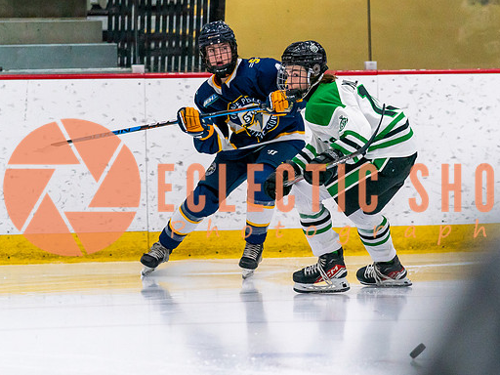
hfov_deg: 5.2
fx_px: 5460
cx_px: 260
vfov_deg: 3.9
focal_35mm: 378
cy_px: 174
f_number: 2.8
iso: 3200
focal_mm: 200
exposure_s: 1/1250
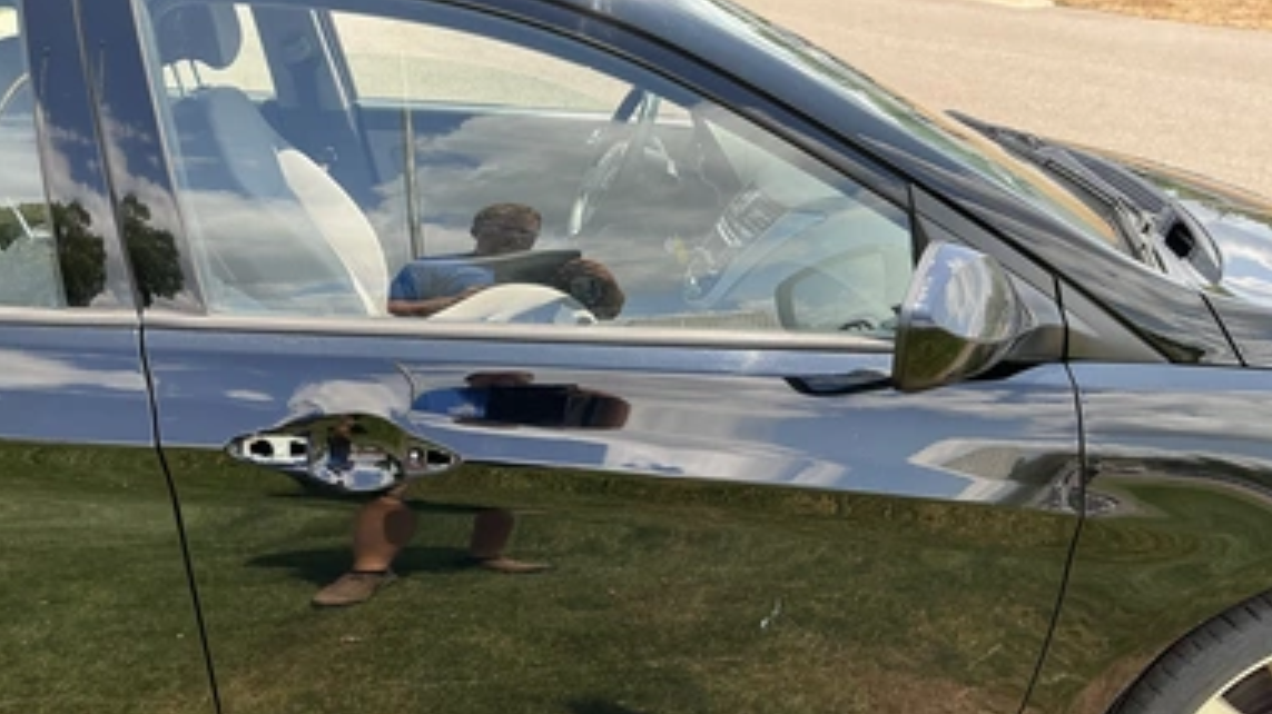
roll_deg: +0.8
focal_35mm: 32
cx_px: 608
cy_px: 444
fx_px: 1079
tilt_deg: -25.1
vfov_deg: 36.4
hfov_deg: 61.0
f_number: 1.8
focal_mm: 3
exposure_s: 1/360
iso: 25
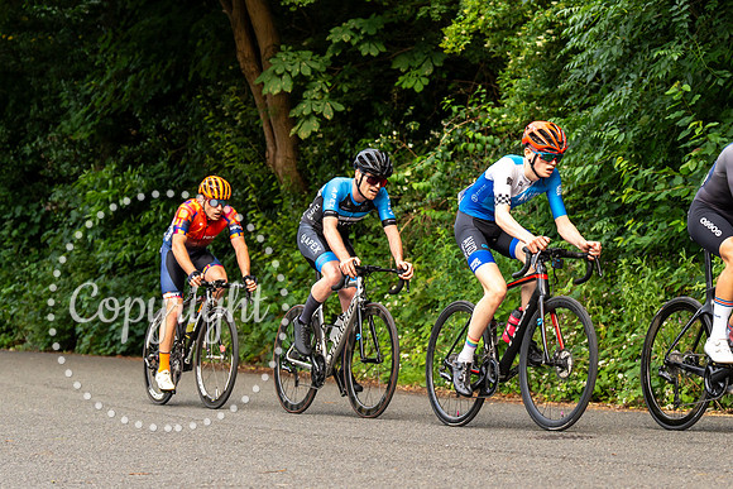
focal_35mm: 114
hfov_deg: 17.9
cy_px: 179
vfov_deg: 12.0
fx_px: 2318
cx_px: 515
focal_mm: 70
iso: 400
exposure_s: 1/800
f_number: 3.5
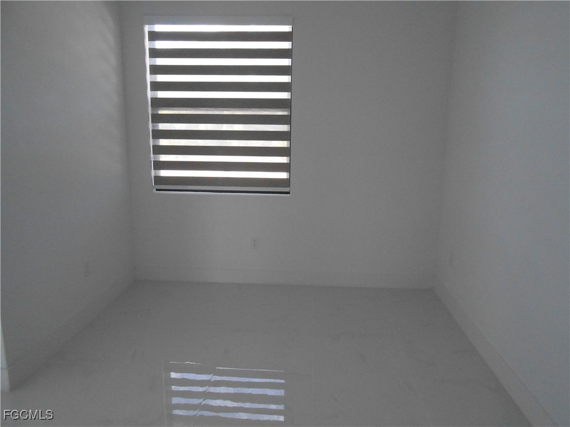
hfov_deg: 67.3
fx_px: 428
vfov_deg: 53.1
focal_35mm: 26
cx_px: 285
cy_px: 214
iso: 500
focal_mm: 4.6
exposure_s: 1/125
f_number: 3.5
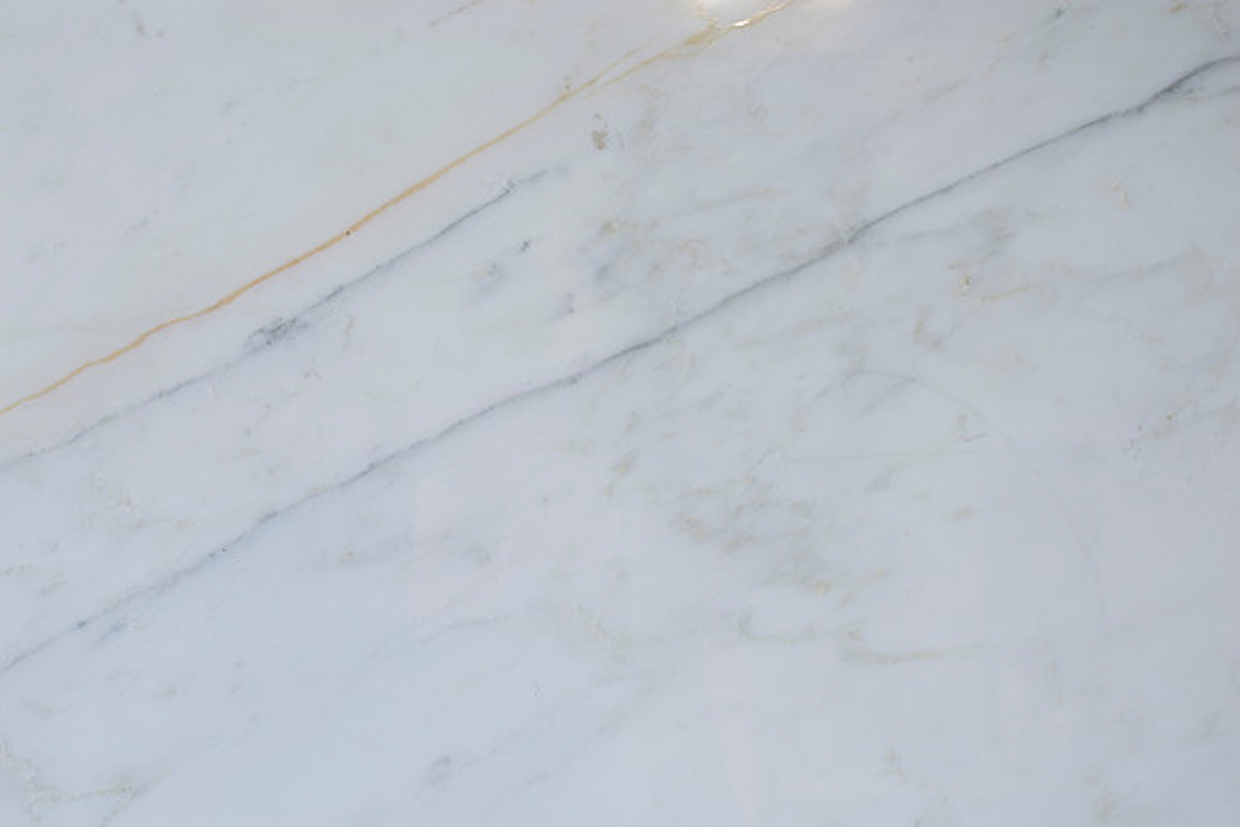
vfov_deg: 27.0
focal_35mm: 50
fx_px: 1723
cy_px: 414
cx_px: 620
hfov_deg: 39.6
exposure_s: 1/3
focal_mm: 50
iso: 200
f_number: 16
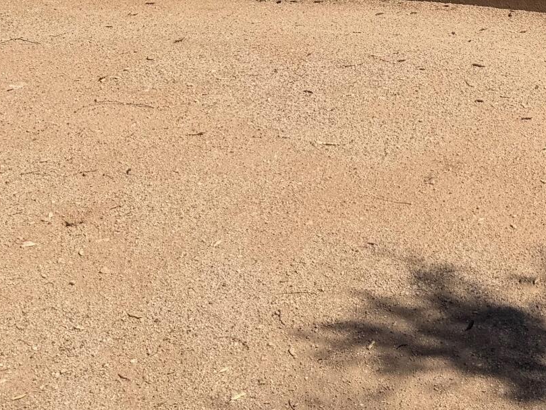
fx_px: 1404
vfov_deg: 15.0
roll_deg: -1.5
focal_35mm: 89
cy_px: -257
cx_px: 625
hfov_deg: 20.8
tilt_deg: +2.1
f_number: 1.78
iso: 80
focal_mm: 6.76
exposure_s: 1/6711
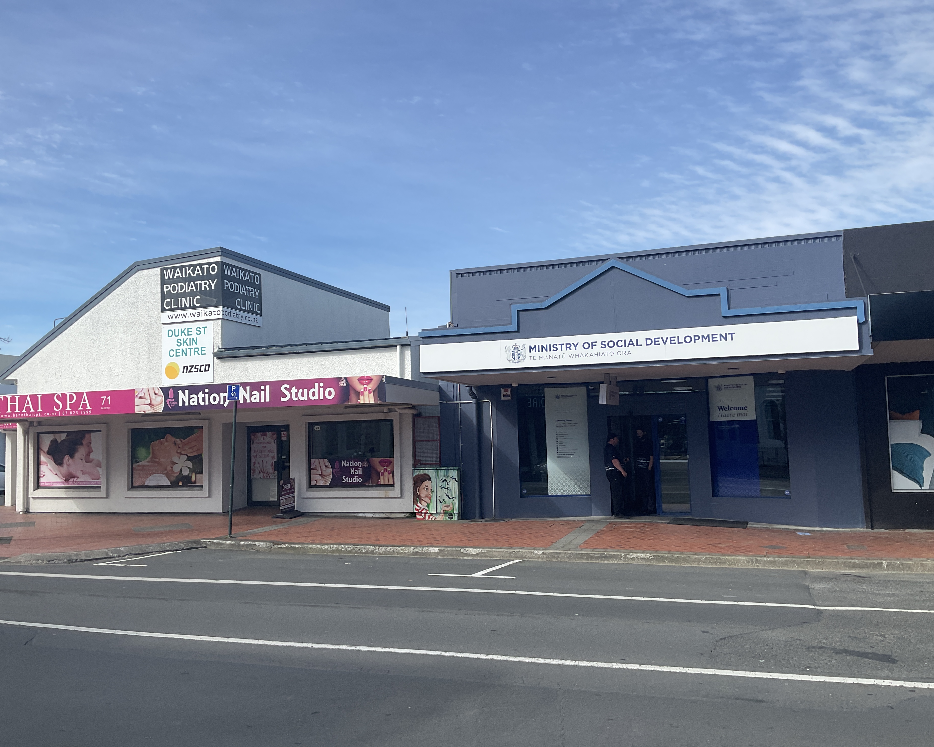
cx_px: 448
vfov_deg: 47.1
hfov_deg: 57.2
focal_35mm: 31
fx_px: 857
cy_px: 380
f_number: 1.8
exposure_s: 1/1626
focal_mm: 3
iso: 16
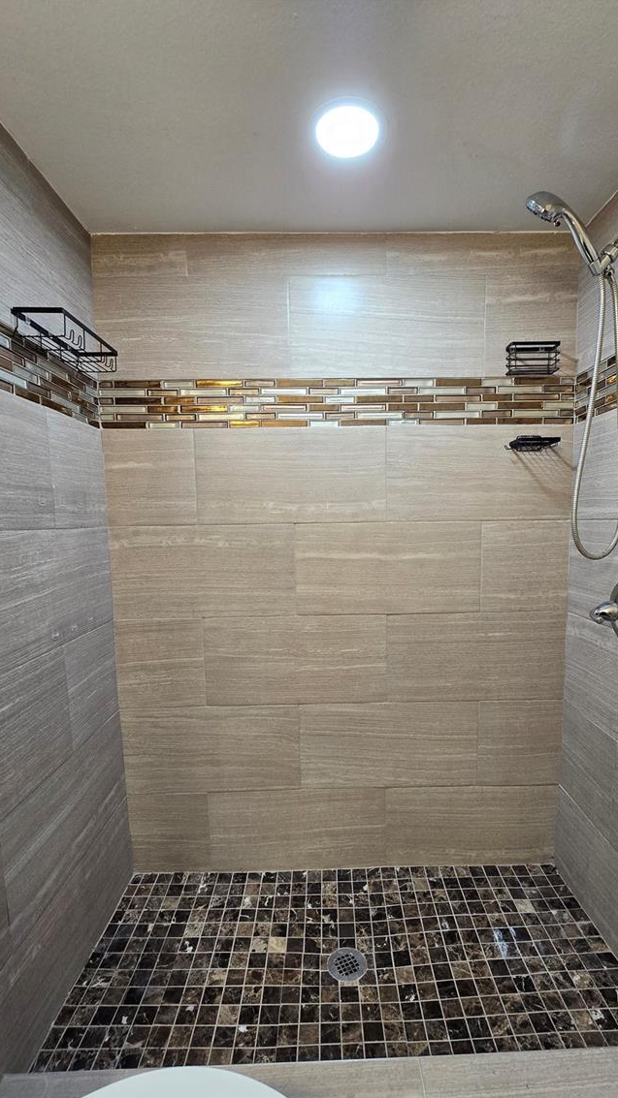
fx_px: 437
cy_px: 580
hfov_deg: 70.3
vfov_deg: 102.9
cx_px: 340
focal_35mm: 15
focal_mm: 2.2
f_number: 2.2
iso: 200
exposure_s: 1/60
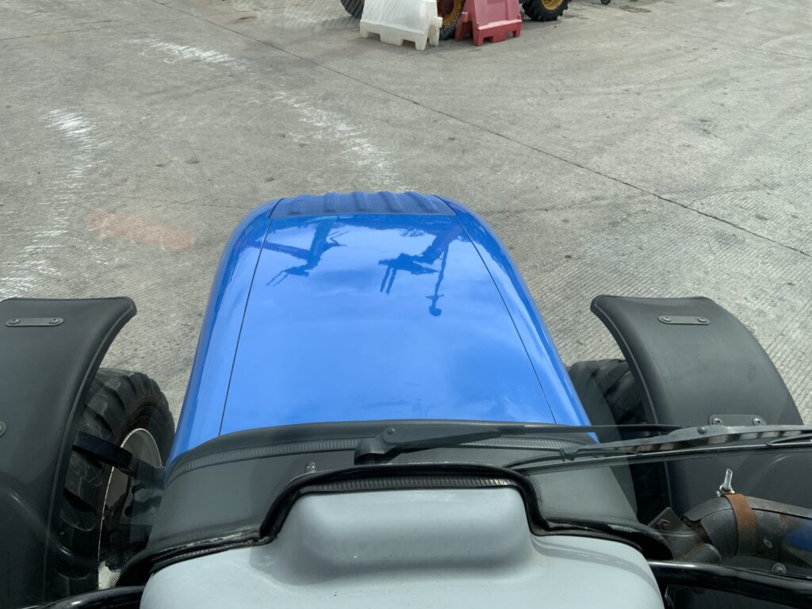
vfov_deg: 48.2
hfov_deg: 61.7
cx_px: 406
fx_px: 680
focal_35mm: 29
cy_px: 304
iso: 16
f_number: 1.8
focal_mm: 3
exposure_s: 1/997
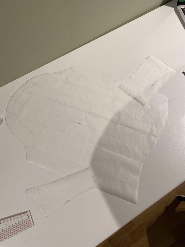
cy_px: 124
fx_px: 185
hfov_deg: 53.1
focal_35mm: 26
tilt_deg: -70.4
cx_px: 92
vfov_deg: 67.3
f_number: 1.8
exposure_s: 1/100
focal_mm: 4.25
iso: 100
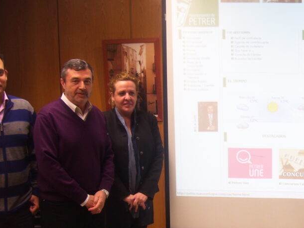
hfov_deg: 33.0
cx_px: 199
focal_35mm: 58
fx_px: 509
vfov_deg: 25.1
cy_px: 155
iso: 80
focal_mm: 6
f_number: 2.7
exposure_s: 1/20
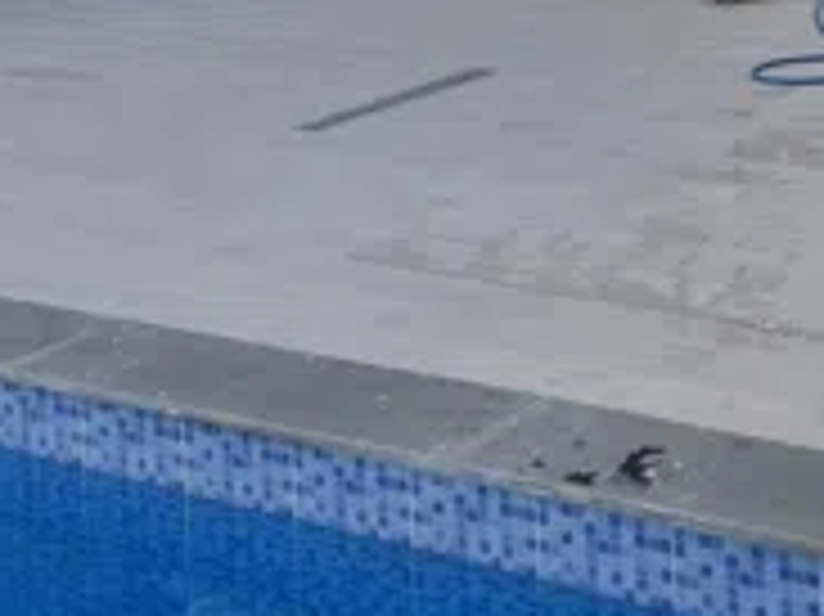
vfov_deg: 15.1
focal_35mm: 91
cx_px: 590
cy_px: -292
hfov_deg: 21.4
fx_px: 2165
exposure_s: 1/724
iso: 50
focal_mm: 4.32
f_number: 1.7
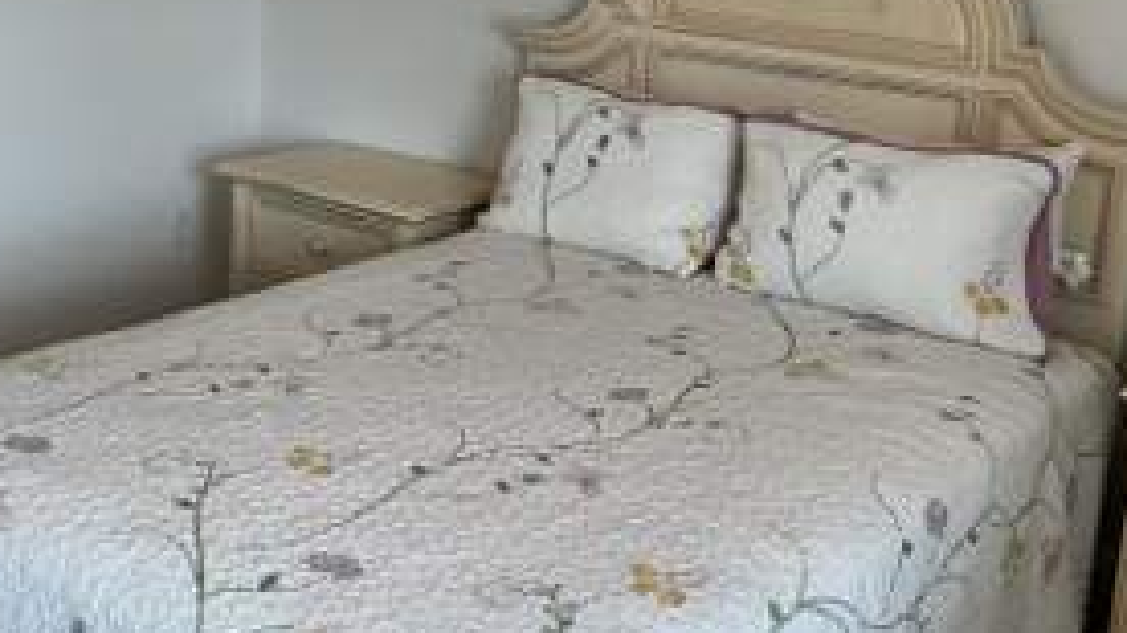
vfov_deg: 21.6
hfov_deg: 37.9
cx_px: 588
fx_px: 1643
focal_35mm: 55
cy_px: 151
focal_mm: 3
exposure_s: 1/120
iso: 40
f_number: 1.8
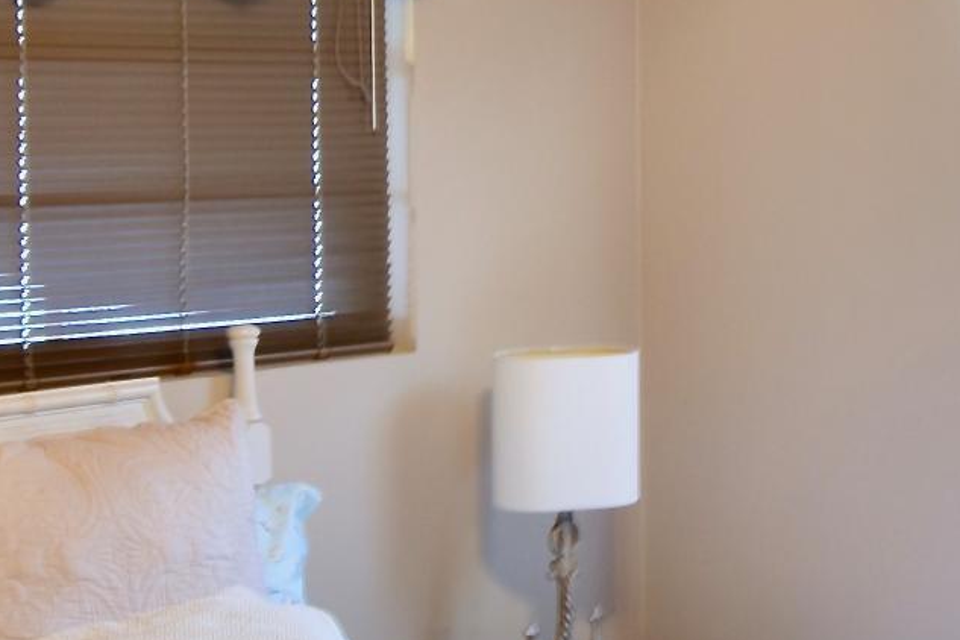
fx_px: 2463
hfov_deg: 22.0
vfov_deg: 14.8
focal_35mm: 92
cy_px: 187
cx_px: 523
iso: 100
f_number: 13
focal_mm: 13
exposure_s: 2.5
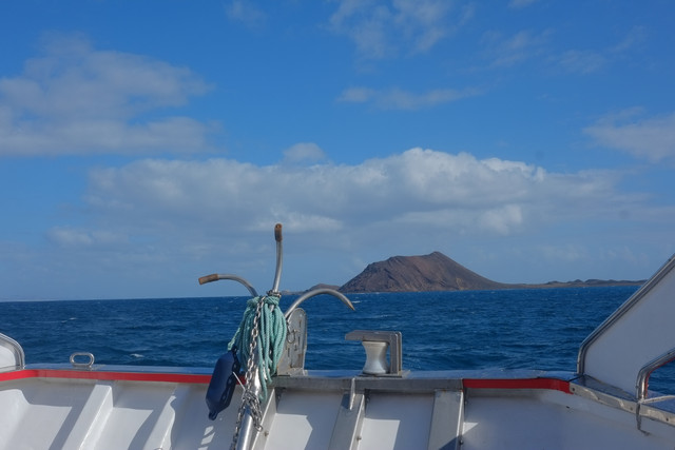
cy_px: 225
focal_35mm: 41
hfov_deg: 47.4
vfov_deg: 32.6
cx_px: 338
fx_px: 769
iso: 200
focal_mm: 27
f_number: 13
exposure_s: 1/350
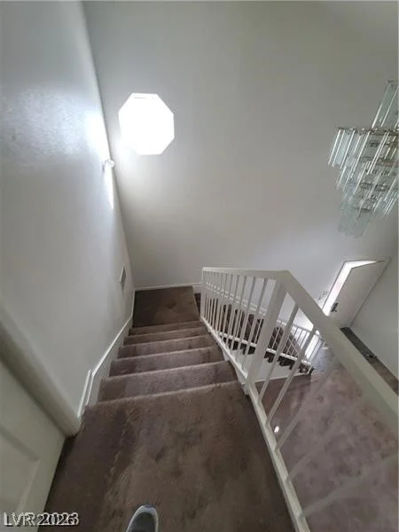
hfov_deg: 89.9
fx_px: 200
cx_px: 200
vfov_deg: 106.2
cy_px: 266
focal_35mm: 13
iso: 160
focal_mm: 2.2
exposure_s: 1/60
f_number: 2.2
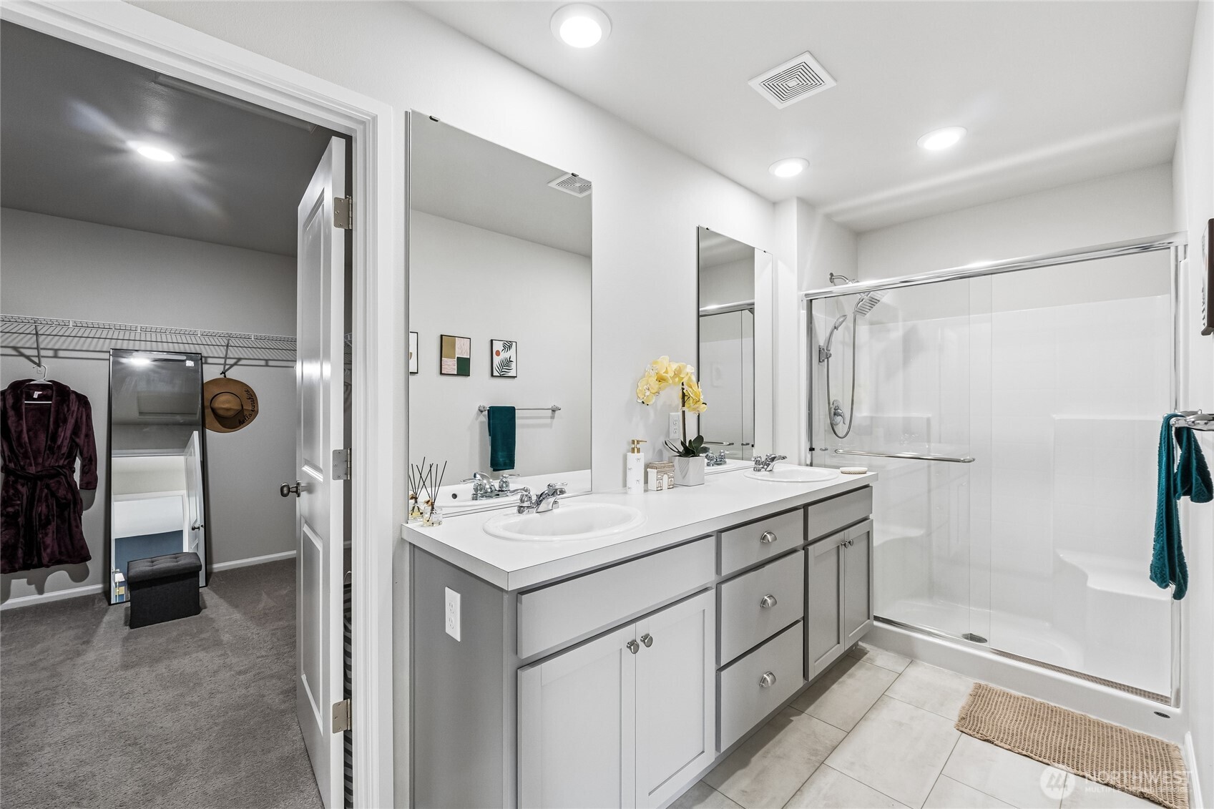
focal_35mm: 15
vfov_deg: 77.3
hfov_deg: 100.4
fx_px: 506
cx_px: 607
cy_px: 404
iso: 250
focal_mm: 10
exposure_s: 1/8
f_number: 9
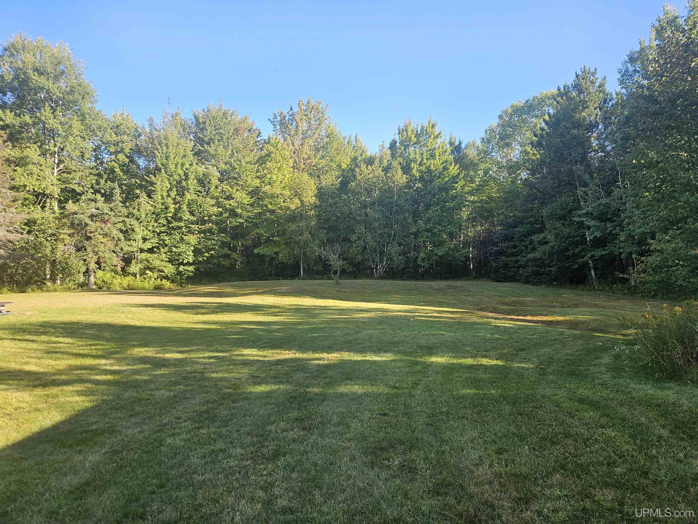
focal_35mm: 23
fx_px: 464
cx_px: 349
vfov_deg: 58.9
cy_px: 262
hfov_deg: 73.9
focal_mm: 5.4
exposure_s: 1/512
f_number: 1.8
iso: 32
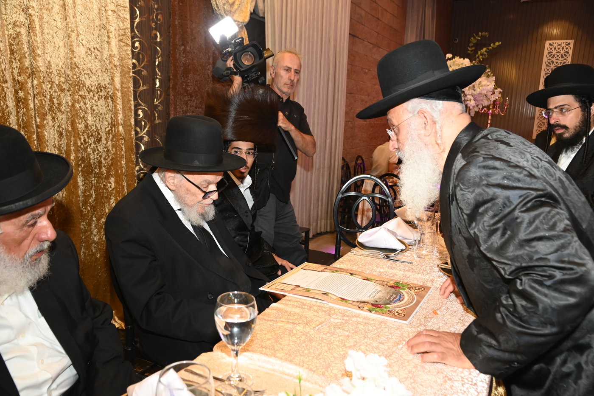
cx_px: 297
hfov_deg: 61.9
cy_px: 198
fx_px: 495
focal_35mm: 30
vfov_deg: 43.6
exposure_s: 1/200
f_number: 6.3
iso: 2000
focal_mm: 30
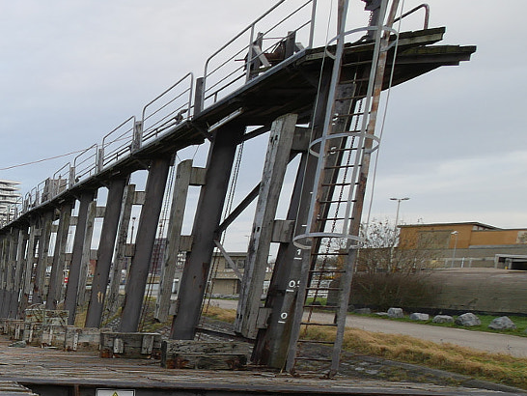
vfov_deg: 32.8
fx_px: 624
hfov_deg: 31.2
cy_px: 378
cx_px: -208
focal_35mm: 41
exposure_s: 1/160
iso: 200
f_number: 5
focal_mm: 7
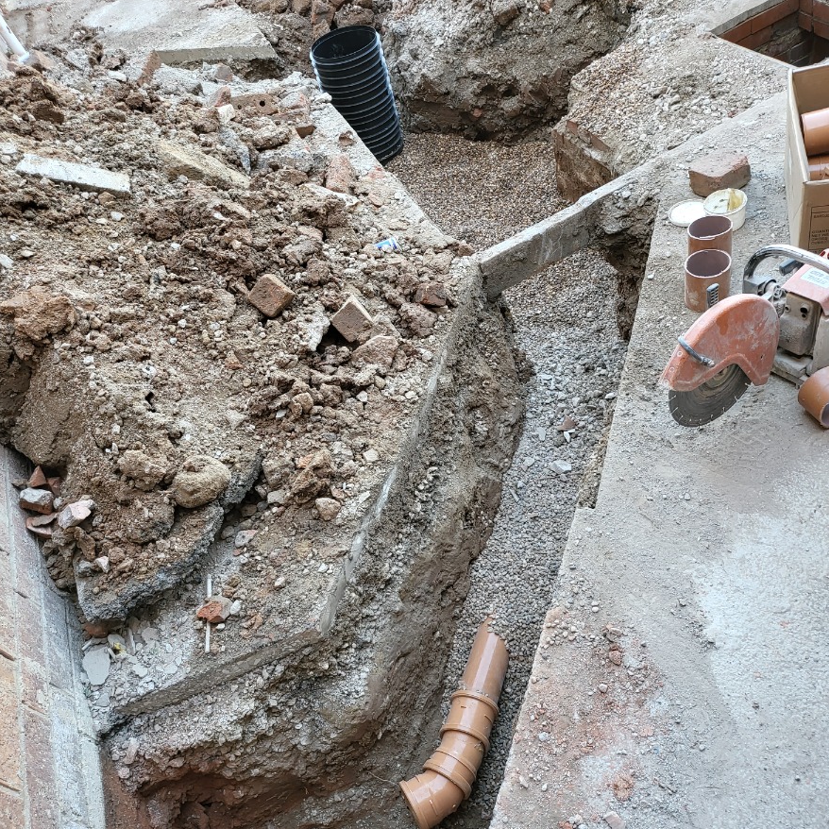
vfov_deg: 55.6
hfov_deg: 55.6
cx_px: 423
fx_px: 786
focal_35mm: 29
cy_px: 445
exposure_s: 1/100
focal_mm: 5
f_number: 1.8
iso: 80
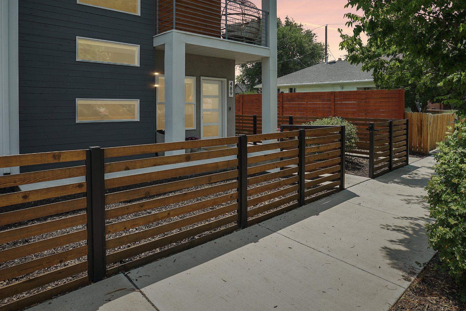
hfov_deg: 76.1
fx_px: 298
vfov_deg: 54.2
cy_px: 108
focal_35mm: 23
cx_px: 222
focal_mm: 17
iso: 100
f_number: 8
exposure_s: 1/160
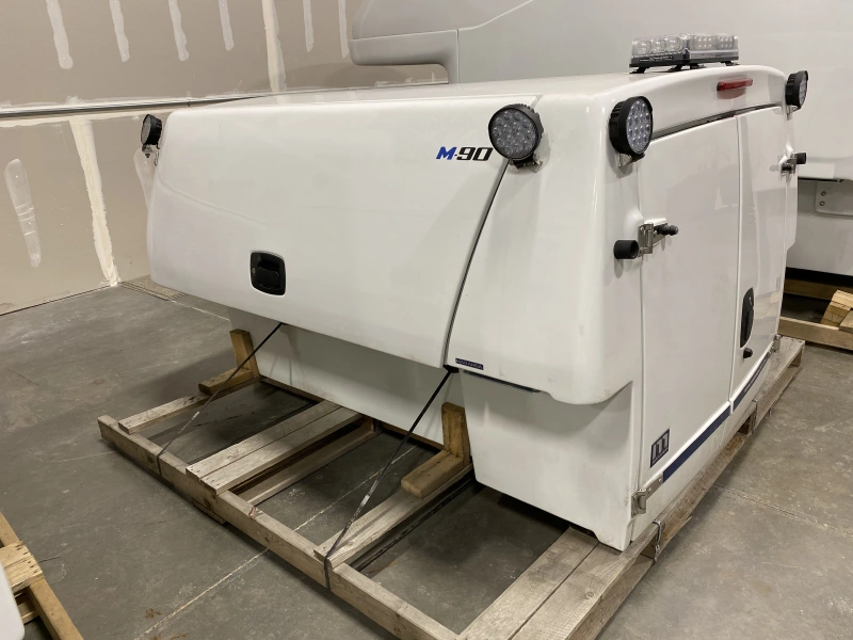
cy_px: 320
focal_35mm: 26
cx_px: 426
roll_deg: +2.2
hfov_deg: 67.3
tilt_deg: -21.4
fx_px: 641
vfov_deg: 53.1
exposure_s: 1/60
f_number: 1.8
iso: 80
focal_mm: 4.25
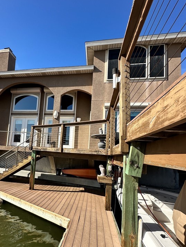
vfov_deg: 81.3
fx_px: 143
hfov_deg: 64.2
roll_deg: -4.0
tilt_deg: +5.9
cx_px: 61
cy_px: 139
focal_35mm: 20
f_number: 2.2
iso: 50
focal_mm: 2.22
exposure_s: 1/1261
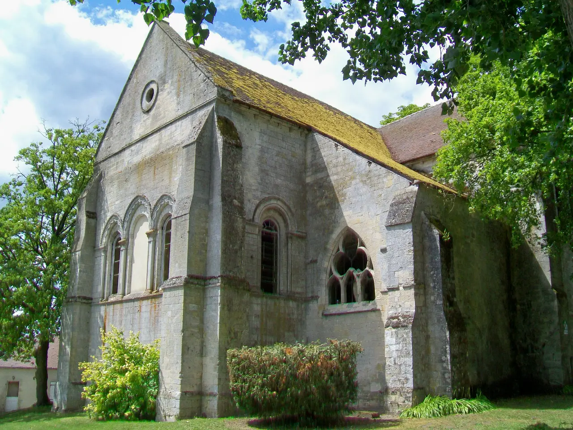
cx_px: 286
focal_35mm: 34
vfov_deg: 41.8
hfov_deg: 54.0
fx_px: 563
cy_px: 215
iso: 64
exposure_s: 1/320
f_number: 4.9
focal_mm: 6.1
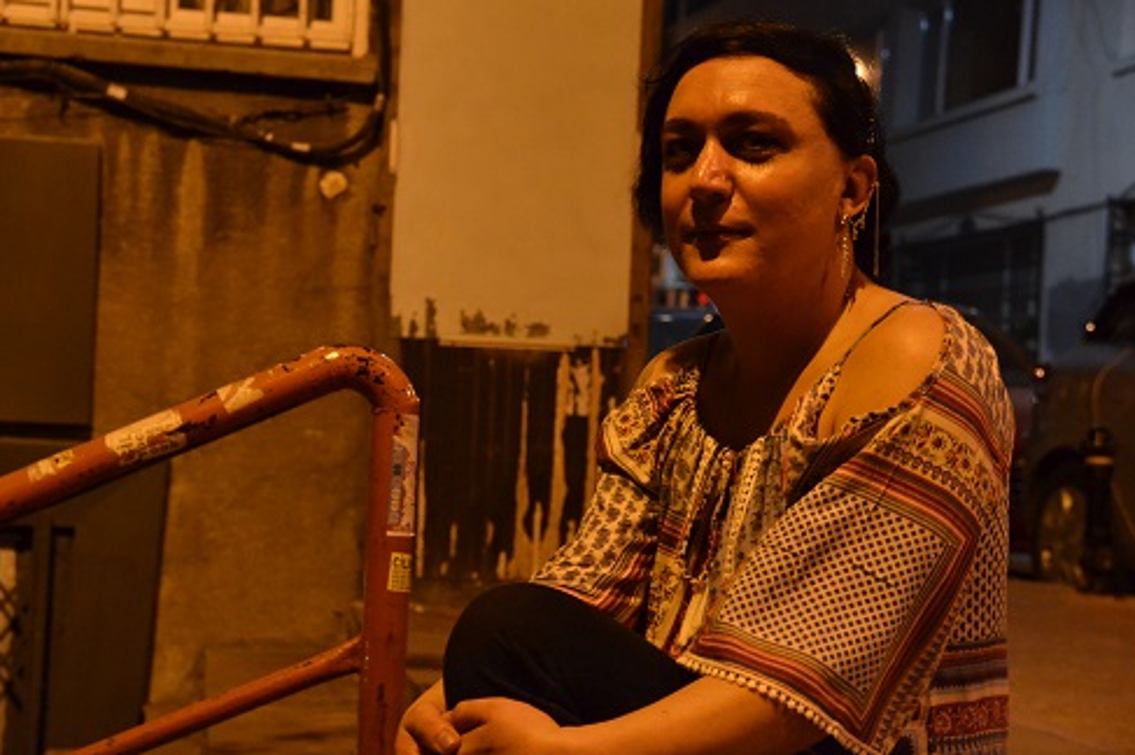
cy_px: 364
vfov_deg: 17.5
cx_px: 506
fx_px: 2457
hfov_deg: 26.0
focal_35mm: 78
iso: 2500
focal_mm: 46
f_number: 4.8
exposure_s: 1/15
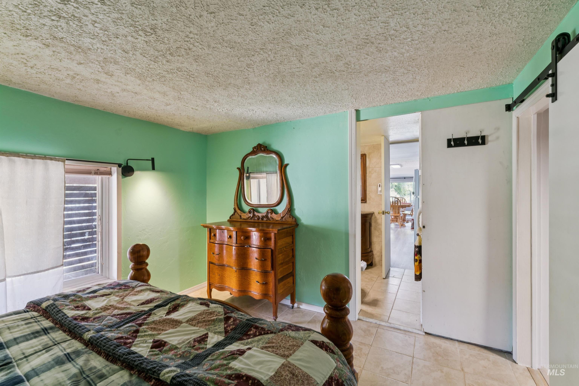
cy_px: 193
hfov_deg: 97.1
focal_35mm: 16
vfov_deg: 74.1
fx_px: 256
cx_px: 290
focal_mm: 15.9
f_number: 13
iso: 400
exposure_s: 1/3.33
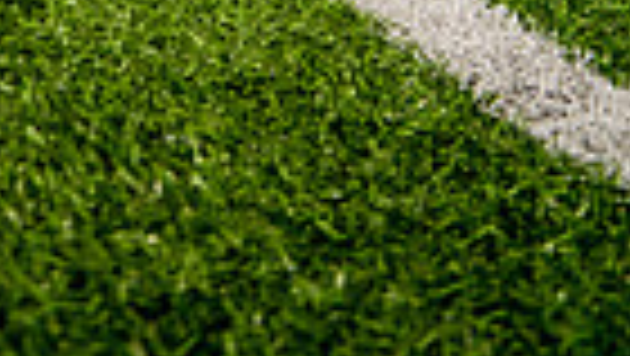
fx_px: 1354
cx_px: -40
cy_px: -554
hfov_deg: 24.6
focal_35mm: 81
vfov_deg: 11.6
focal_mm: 24
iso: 100
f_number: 4.5
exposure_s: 1/1250
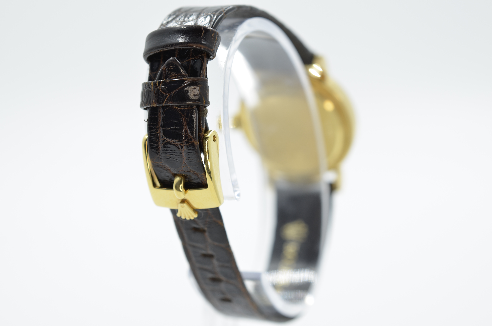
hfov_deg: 33.5
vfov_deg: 22.5
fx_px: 818
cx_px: 246
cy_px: 163
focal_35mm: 60
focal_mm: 40
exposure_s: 1/50
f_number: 8
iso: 100
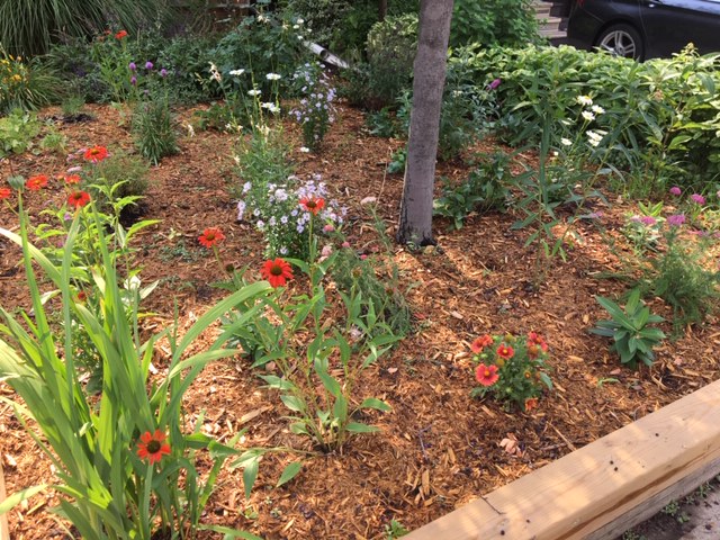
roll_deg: -2.7
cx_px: 360
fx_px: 603
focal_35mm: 29
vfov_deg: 48.2
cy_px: 270
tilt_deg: -27.4
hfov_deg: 61.7
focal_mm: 4.15
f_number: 2.2
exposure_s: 1/337
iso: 25
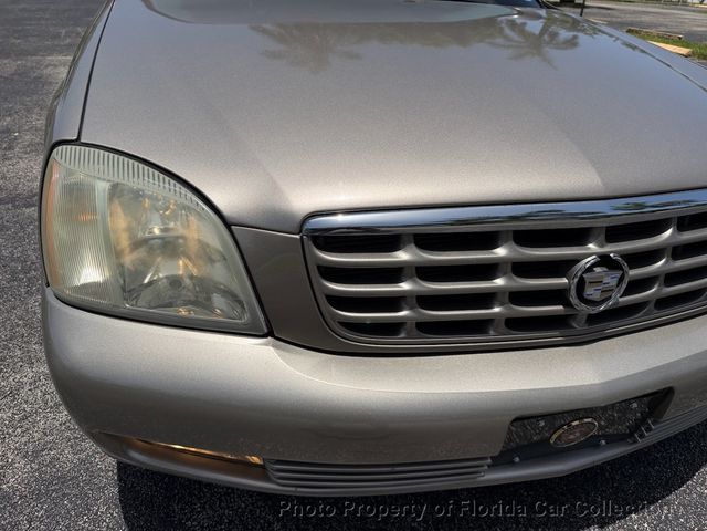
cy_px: 266
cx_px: 354
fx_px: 490
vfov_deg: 56.8
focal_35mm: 24
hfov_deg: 71.6
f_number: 1.78
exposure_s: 1/10309
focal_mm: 6.76
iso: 100
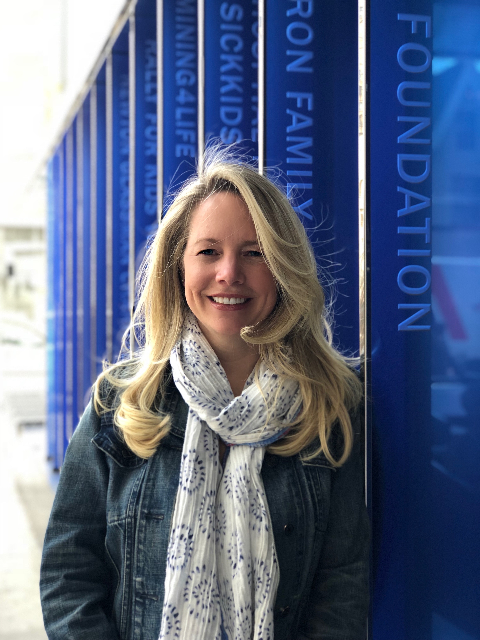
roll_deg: +0.0
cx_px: 240
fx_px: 1054
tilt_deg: +0.4
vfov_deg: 33.8
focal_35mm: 57
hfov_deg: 25.7
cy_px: 320
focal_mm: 6.6
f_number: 2.8
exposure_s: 1/90
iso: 100
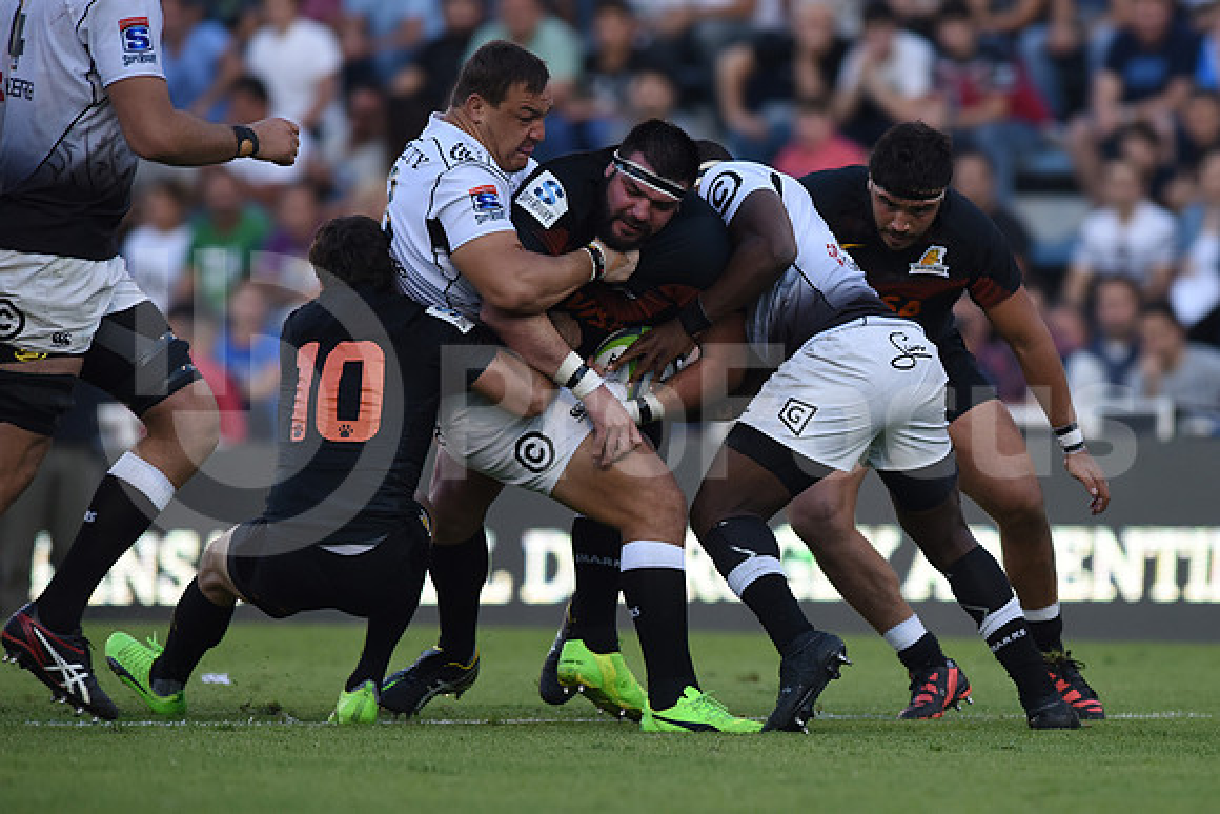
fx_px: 14236
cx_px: 610
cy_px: 407
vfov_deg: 3.3
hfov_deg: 4.9
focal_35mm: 420
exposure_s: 1/1250
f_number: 4
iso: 1000
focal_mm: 420
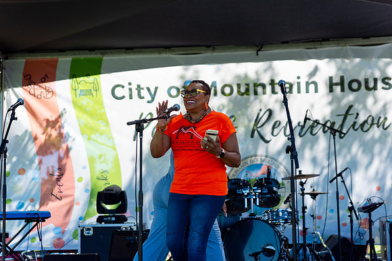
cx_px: 196
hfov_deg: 28.8
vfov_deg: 19.5
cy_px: 130
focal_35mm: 70
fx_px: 762
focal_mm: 70
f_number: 2.8
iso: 160
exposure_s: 1/4000
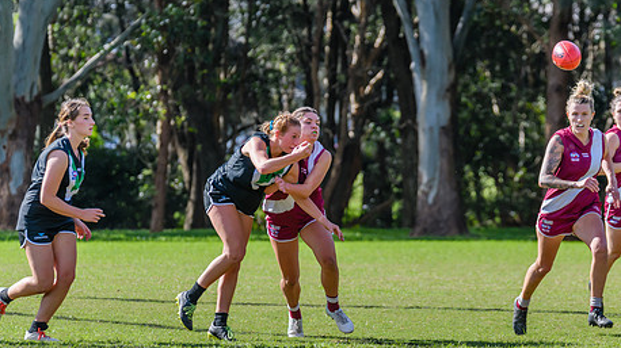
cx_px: 357
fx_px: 6155
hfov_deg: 5.8
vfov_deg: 3.2
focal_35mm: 374
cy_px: 246
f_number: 8
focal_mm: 270
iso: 800
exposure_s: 1/1250
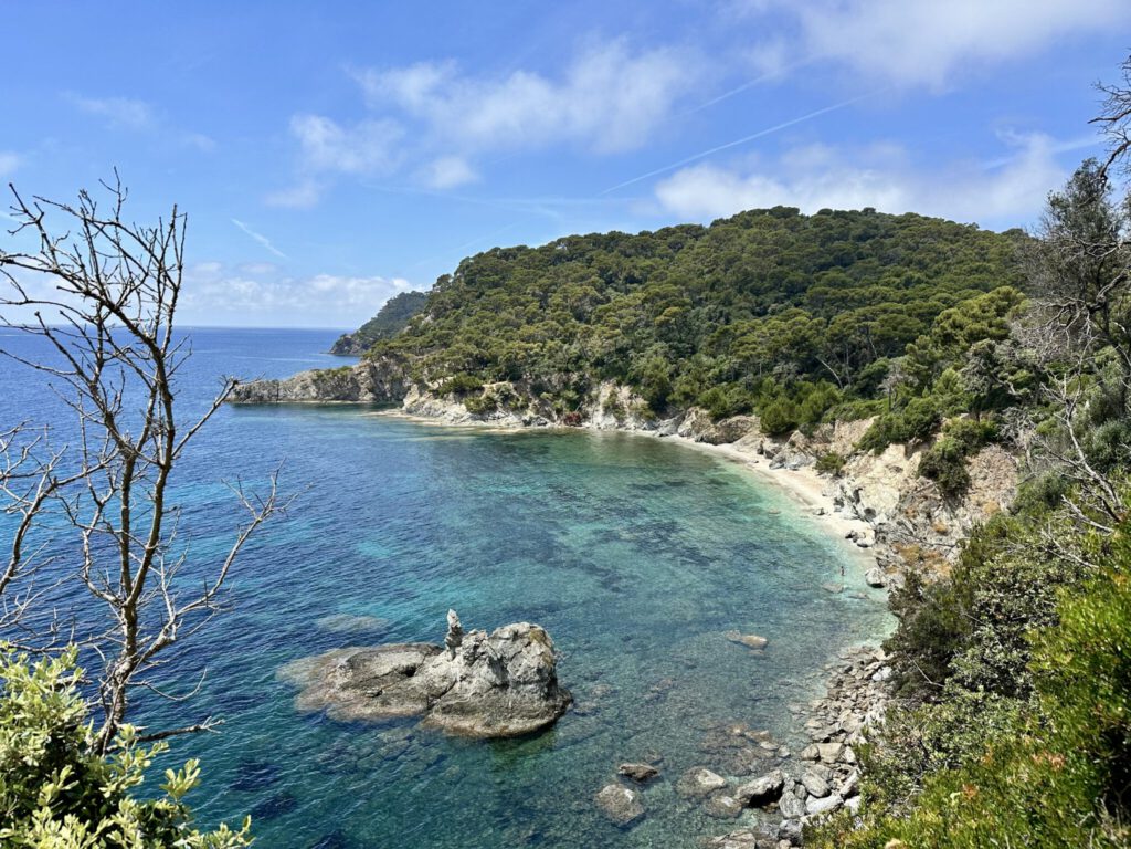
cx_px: 566
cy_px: 424
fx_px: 784
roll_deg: -0.7
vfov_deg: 56.8
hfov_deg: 71.6
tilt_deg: -7.3
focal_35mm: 24
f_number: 1.78
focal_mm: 6.86
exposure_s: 1/4184
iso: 80
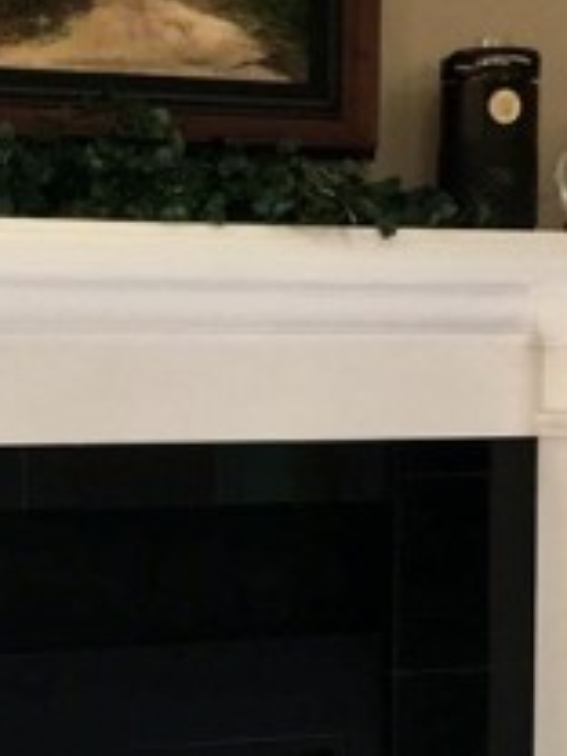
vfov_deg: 18.3
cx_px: 131
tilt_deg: -4.1
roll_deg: -1.0
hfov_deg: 13.8
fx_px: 2337
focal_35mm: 107
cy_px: 545
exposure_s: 1/30
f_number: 2.2
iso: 50
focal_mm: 4.15
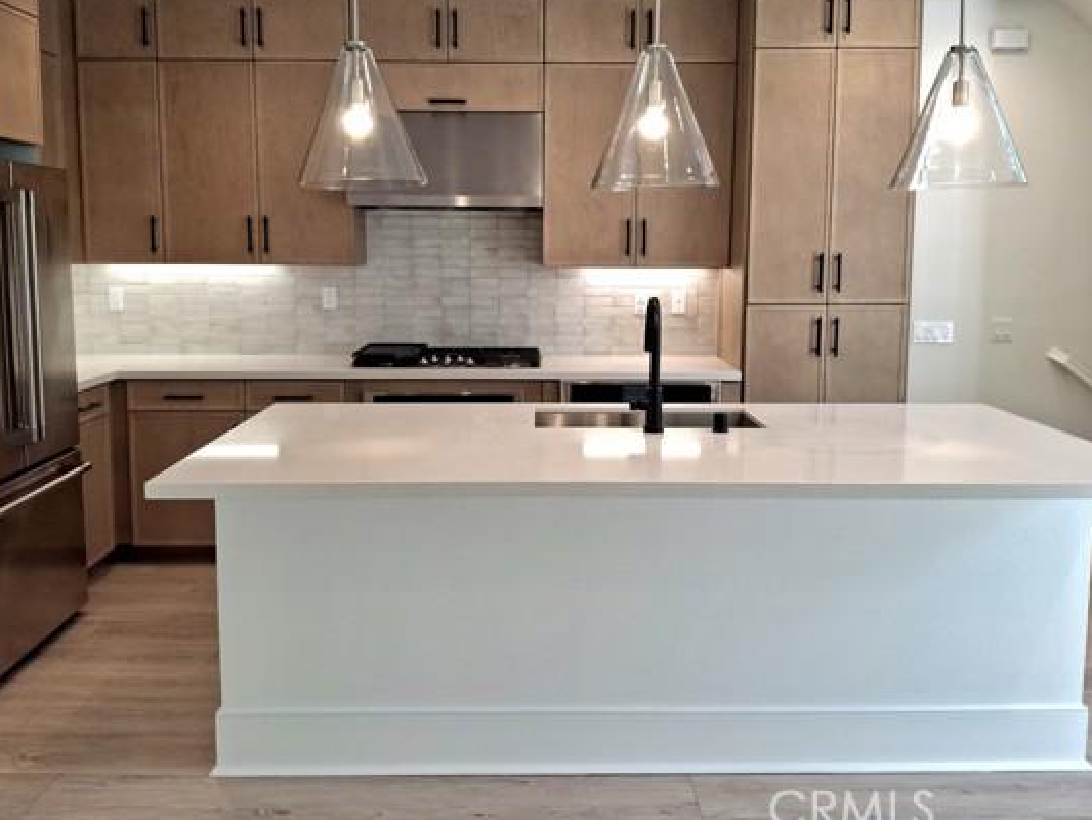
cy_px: 346
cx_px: 537
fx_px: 947
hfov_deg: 59.9
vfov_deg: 46.7
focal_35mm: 30
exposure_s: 1/120
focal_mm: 4.69
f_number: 1.8
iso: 50
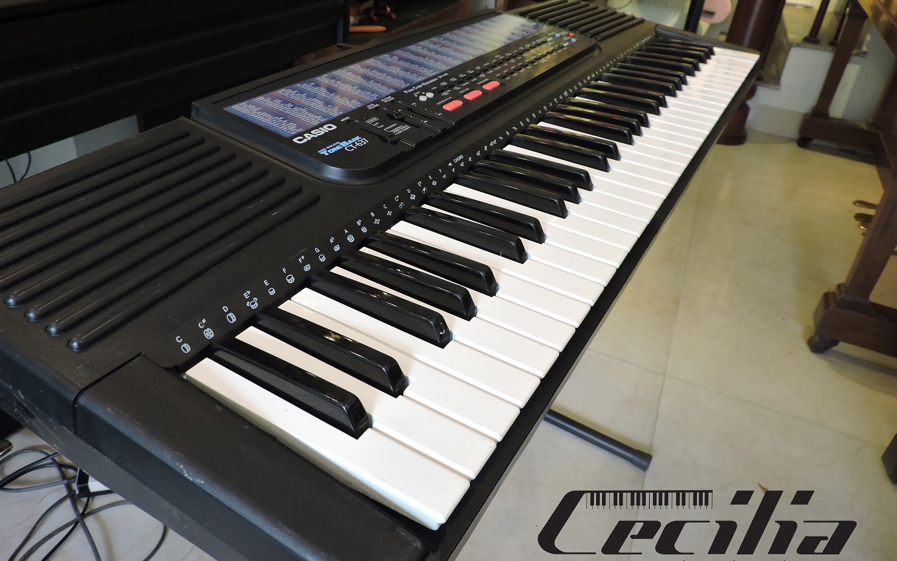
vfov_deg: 47.5
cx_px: 440
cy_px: 238
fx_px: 636
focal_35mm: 26
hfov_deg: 70.4
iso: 250
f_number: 3
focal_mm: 4.3
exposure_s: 1/30
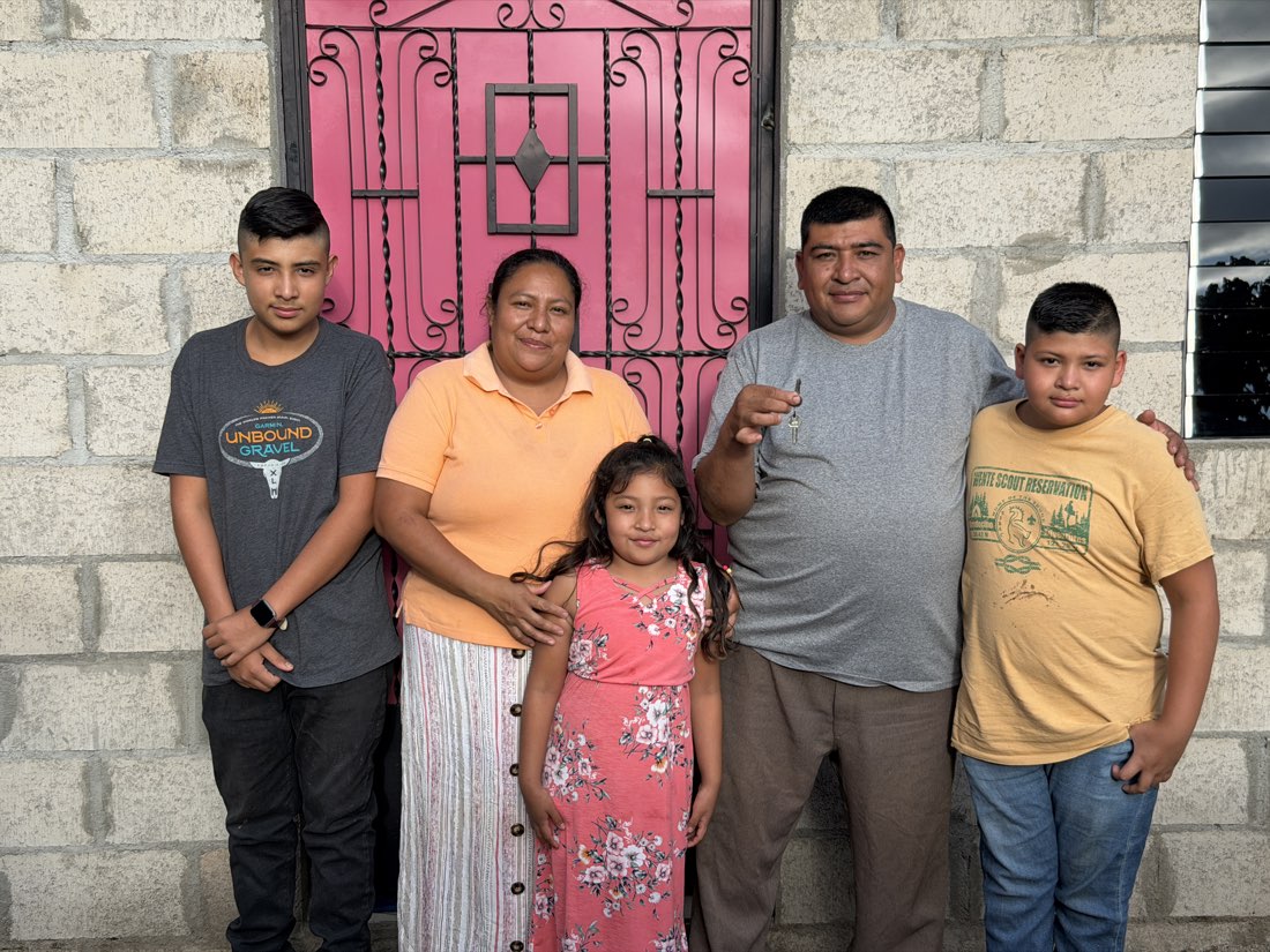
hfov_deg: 39.7
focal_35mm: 48
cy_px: 476
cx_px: 635
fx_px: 1761
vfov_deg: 30.3
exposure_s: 1/1070
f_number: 1.78
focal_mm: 6.76
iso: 64
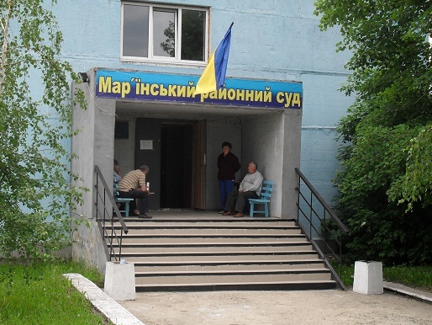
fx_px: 762
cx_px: 208
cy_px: 164
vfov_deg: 24.0
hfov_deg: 31.7
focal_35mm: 61
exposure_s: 1/125
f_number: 3.1
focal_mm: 8.1
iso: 80
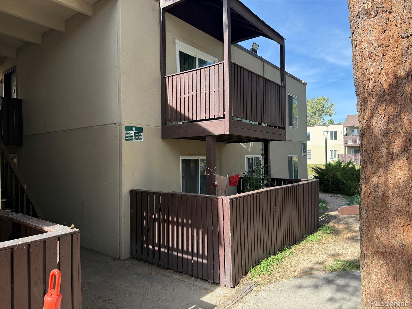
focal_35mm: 24
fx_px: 286
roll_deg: -0.2
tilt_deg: +0.7
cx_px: 206
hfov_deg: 71.6
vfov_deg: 56.8
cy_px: 154
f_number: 1.78
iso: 100
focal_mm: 6.76
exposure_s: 1/1174
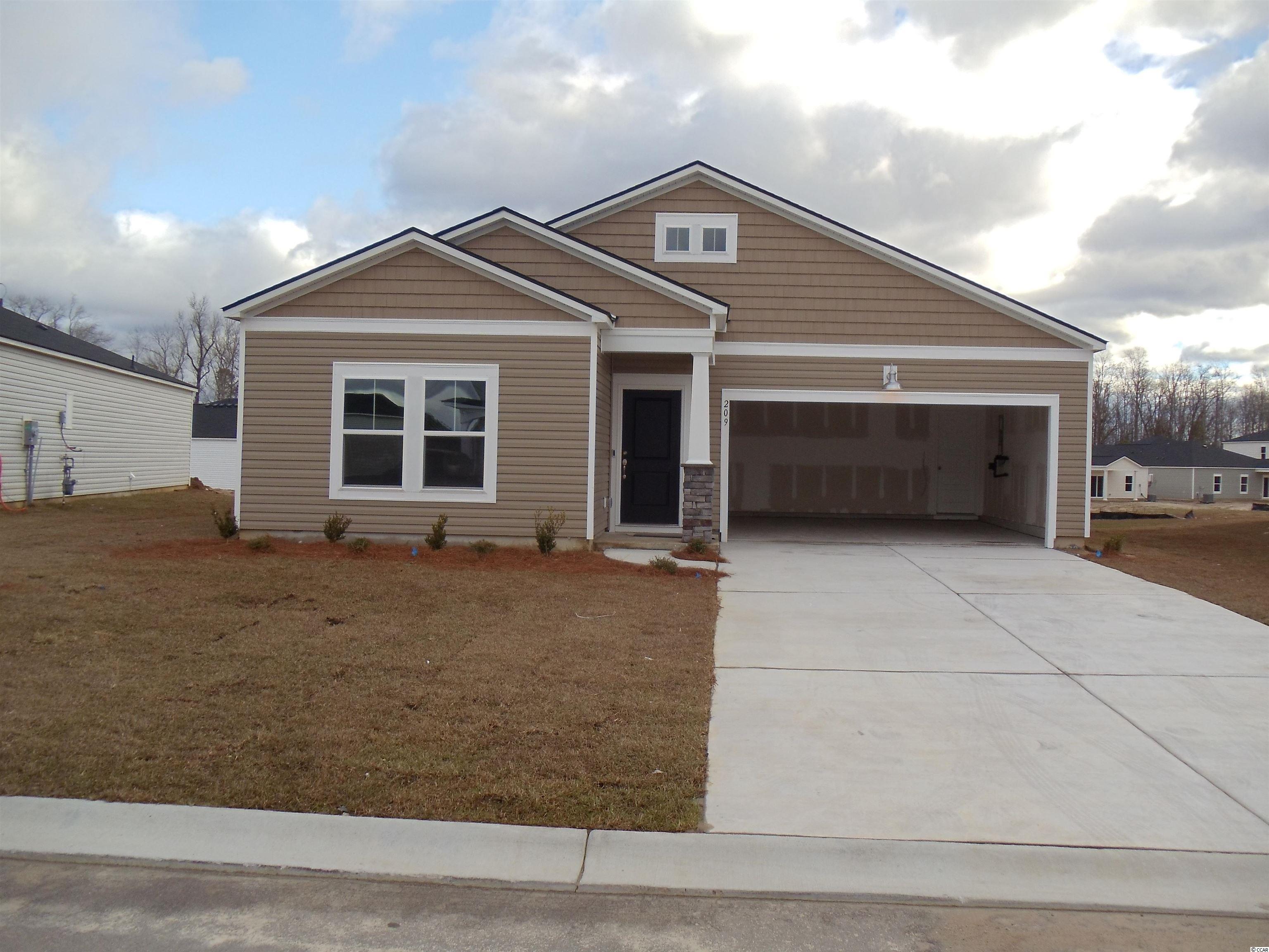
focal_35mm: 44
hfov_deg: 42.9
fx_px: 1613
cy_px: 476
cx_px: 634
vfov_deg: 32.9
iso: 80
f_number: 3.5
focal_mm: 6
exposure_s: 1/250
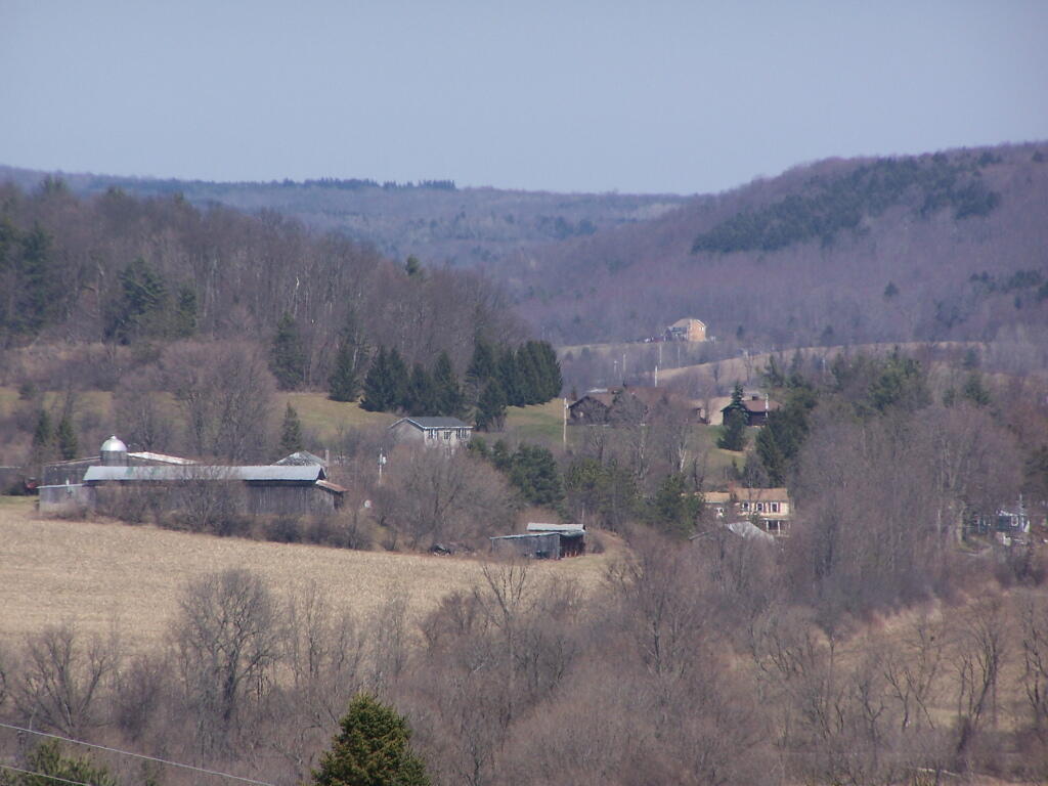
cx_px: 524
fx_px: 11505
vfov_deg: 3.9
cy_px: 393
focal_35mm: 380
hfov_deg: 5.2
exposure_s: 1/640
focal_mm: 63
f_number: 5
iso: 80
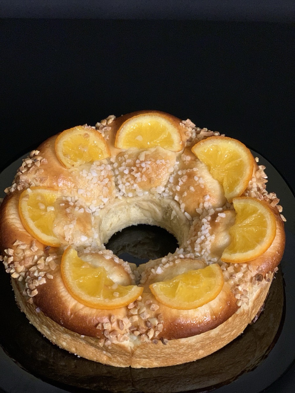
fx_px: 591
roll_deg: +0.4
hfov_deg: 28.0
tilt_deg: -39.5
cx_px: 148
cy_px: 196
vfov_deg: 36.8
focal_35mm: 52
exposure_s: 1/60
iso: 320
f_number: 2.4
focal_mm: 6
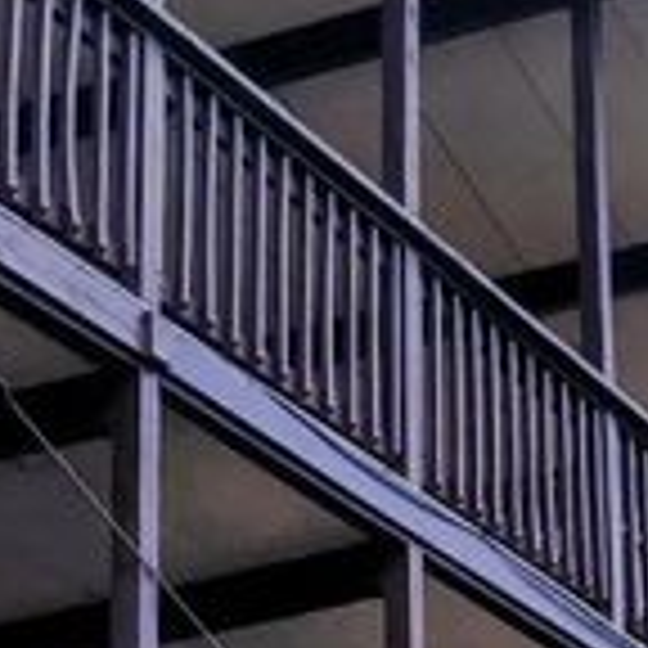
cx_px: 990
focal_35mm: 151
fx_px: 3198
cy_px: 490
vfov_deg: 11.5
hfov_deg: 11.1
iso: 101
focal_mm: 5.56
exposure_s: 1/1680
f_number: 1.8
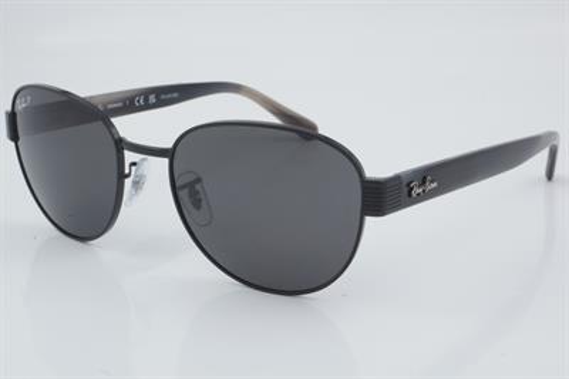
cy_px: 190
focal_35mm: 75
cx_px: 284
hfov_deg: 27.0
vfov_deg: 18.2
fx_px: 1184
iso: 100
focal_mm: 50
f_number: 32
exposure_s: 1/3
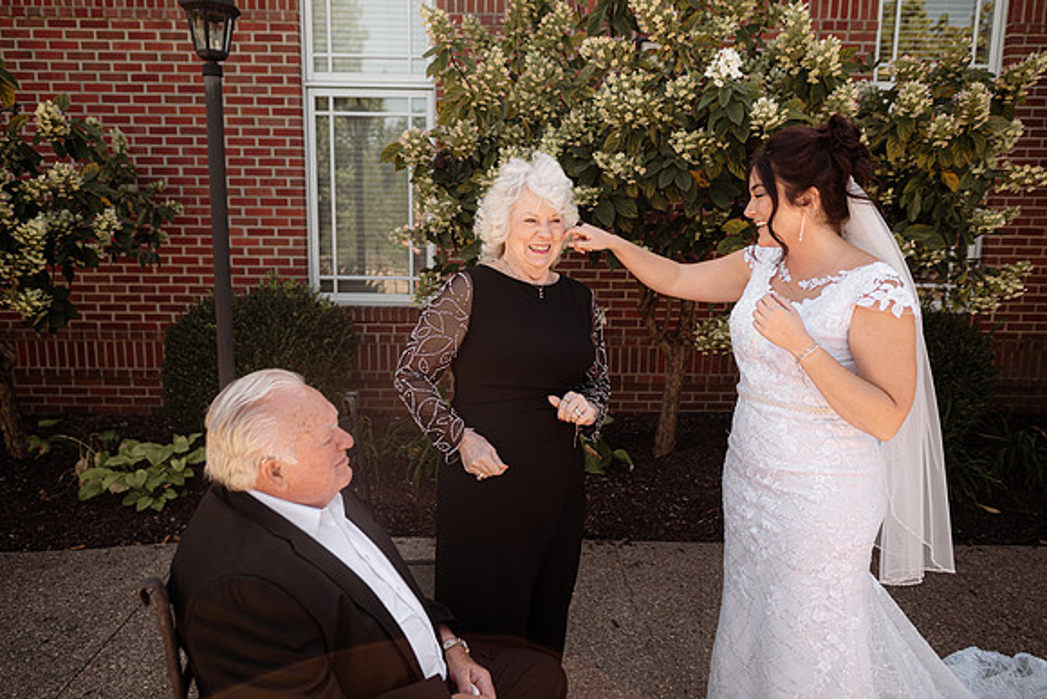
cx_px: 510
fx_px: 730
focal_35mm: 25
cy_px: 349
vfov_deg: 51.2
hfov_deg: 71.3
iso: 160
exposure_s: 1/640
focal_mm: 24
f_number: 2.8
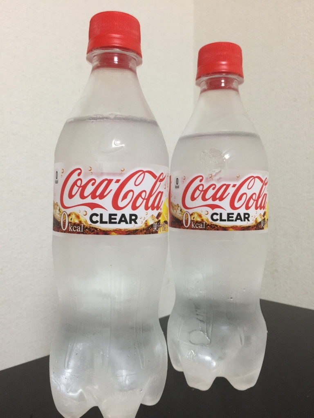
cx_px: 157
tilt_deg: +2.7
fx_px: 351
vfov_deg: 61.7
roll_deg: -0.2
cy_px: 209
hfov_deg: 48.2
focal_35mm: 29
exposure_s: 1/15
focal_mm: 4.15
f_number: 2.2
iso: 80
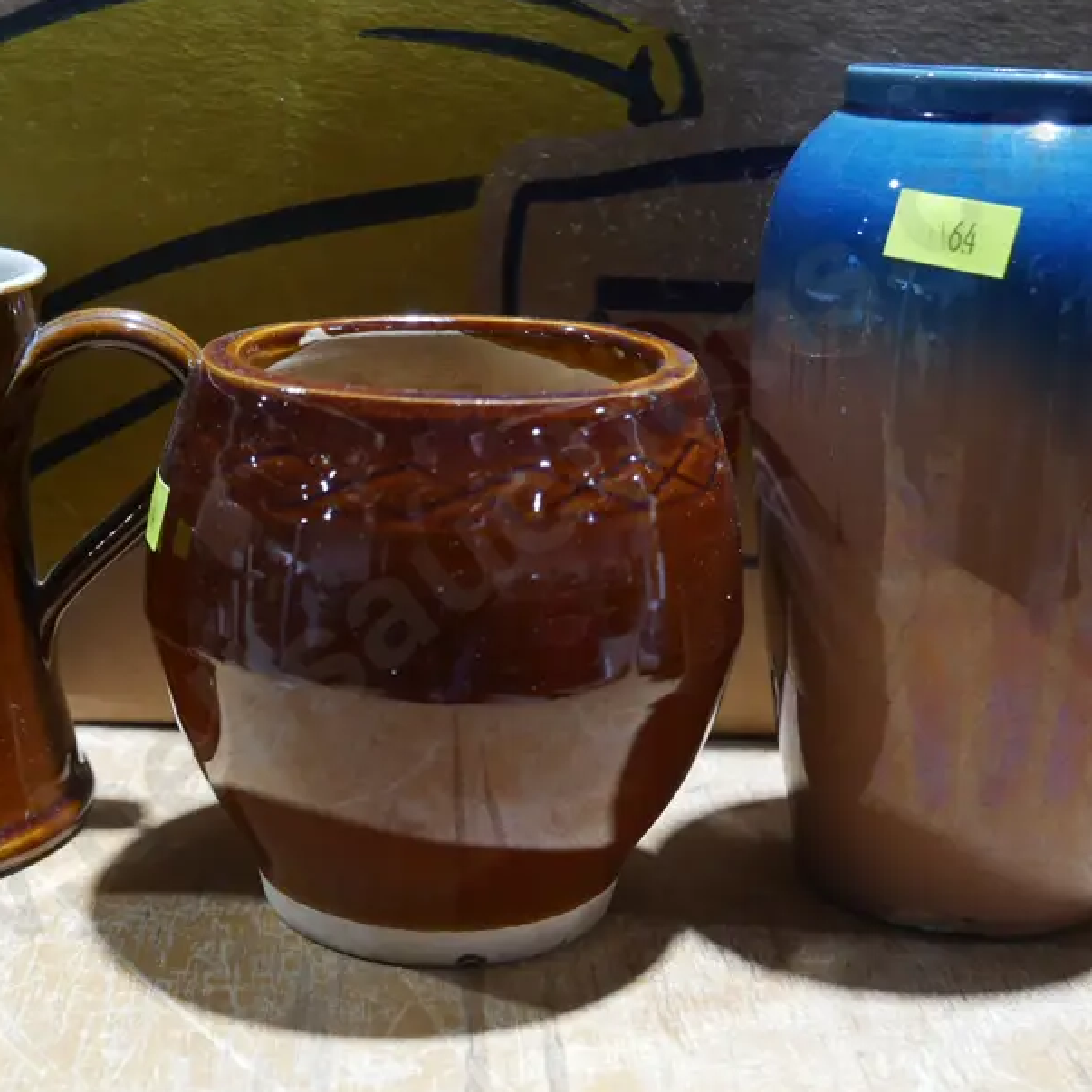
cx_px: 474
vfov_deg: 31.6
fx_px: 1927
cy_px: 554
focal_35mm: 54
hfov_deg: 31.6
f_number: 4
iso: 640
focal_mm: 18
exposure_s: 1/60
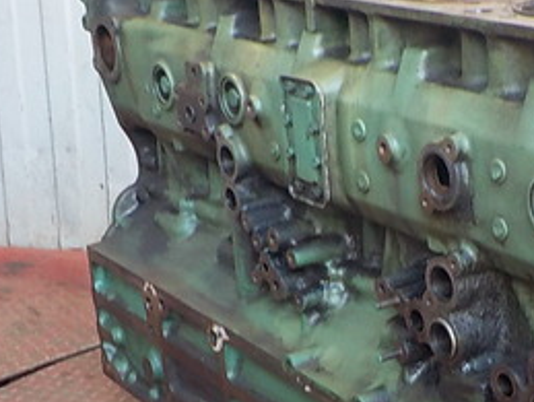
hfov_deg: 25.4
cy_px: 309
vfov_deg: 19.8
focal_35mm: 74
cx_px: 497
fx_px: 1143
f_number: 3.3
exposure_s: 1/30
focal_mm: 4.1
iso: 250
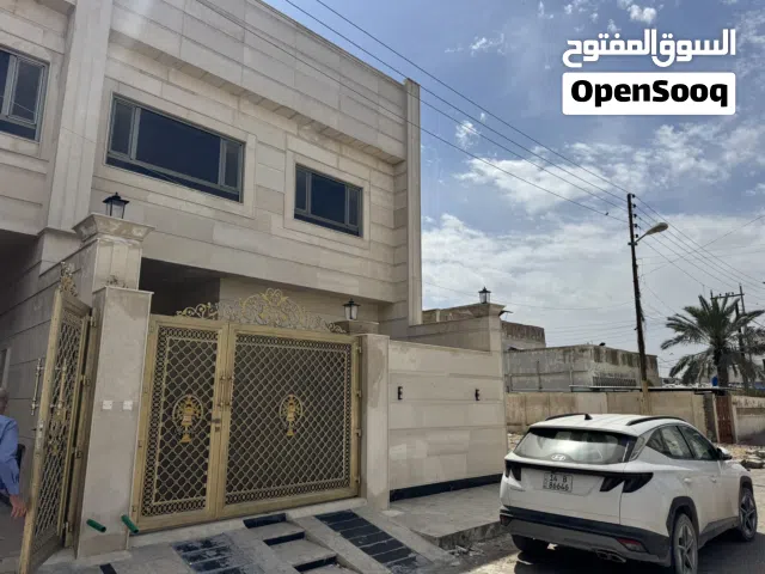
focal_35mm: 24
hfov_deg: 71.6
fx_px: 530
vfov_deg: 56.8
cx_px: 382
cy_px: 287
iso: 80
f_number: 1.78
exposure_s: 1/12346
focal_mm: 6.76
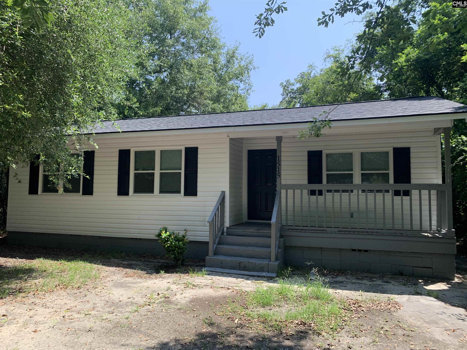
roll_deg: -1.9
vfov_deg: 53.1
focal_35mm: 26
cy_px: 175
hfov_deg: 67.3
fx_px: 351
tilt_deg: +4.5
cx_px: 234
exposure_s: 1/664
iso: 25
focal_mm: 4.25
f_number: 1.8
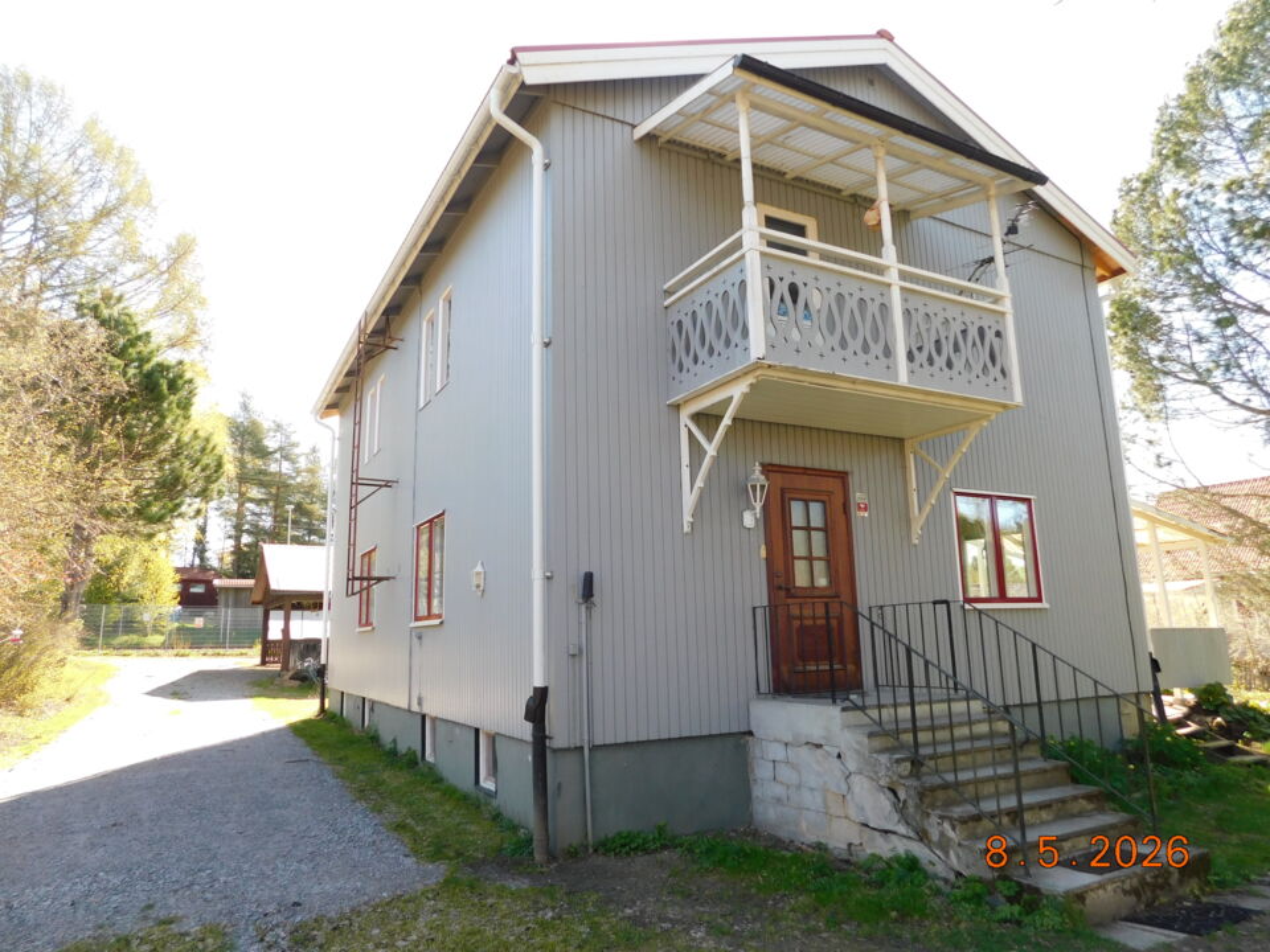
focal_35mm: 23
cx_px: 635
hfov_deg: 73.9
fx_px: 844
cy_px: 476
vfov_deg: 58.9
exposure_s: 1/200
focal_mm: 4
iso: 125
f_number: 3
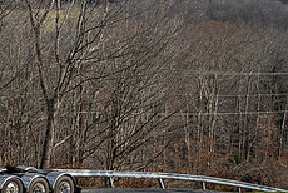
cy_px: 152
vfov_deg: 10.9
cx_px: -64
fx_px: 1009
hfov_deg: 15.6
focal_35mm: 126
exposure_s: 1/50
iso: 100
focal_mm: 50
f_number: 2.2
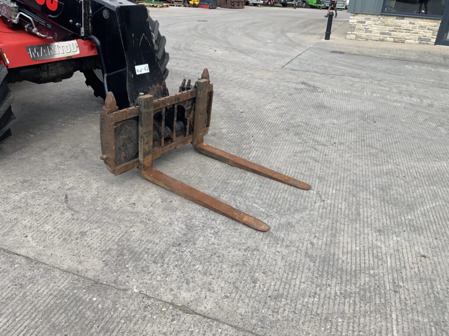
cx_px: 224
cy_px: 168
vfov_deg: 48.2
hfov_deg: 61.7
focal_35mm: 29
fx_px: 376
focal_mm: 3
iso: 16
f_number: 1.8
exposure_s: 1/898
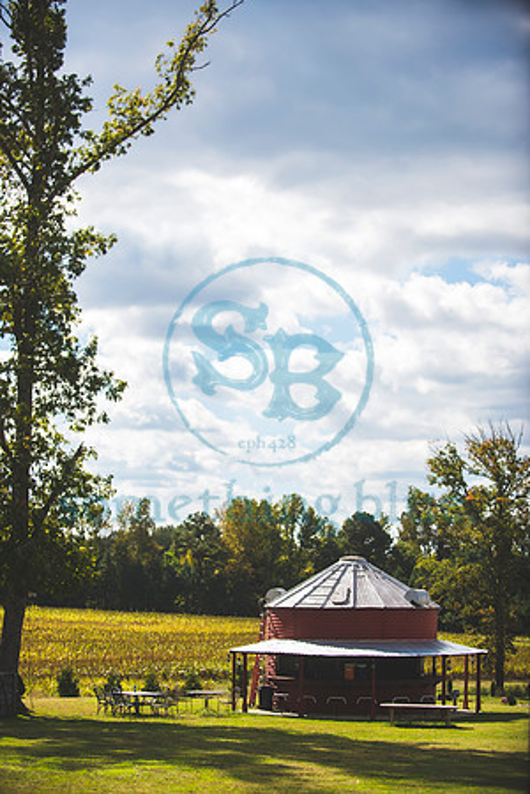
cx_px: 265
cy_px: 397
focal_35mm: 70
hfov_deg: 19.5
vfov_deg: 28.8
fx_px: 1546
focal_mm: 70
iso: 200
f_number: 2.8
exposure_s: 1/2000
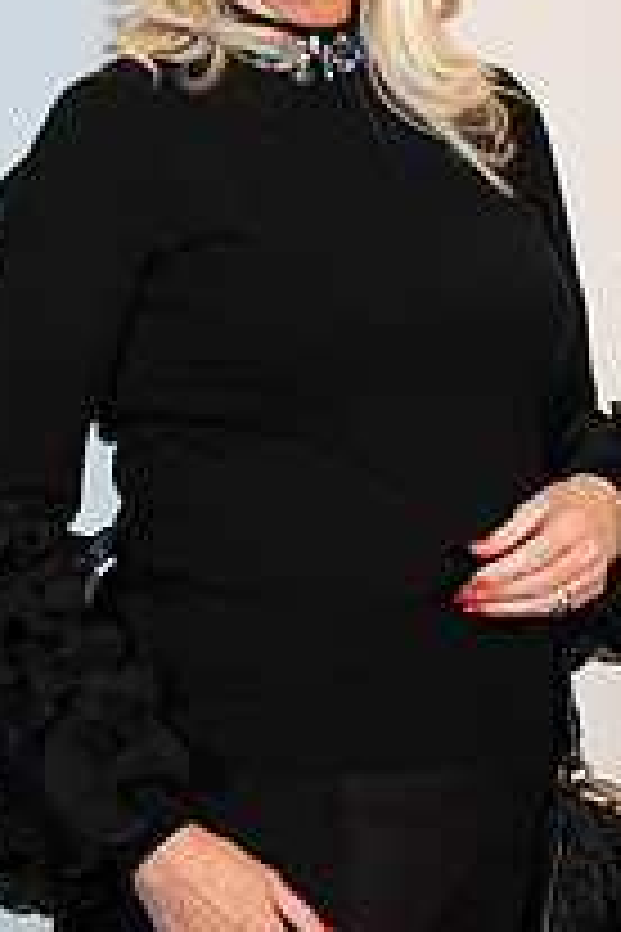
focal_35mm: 152
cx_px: 288
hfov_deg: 9.0
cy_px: 437
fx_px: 3933
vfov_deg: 13.5
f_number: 2.8
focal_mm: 70
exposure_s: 1/200
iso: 1600
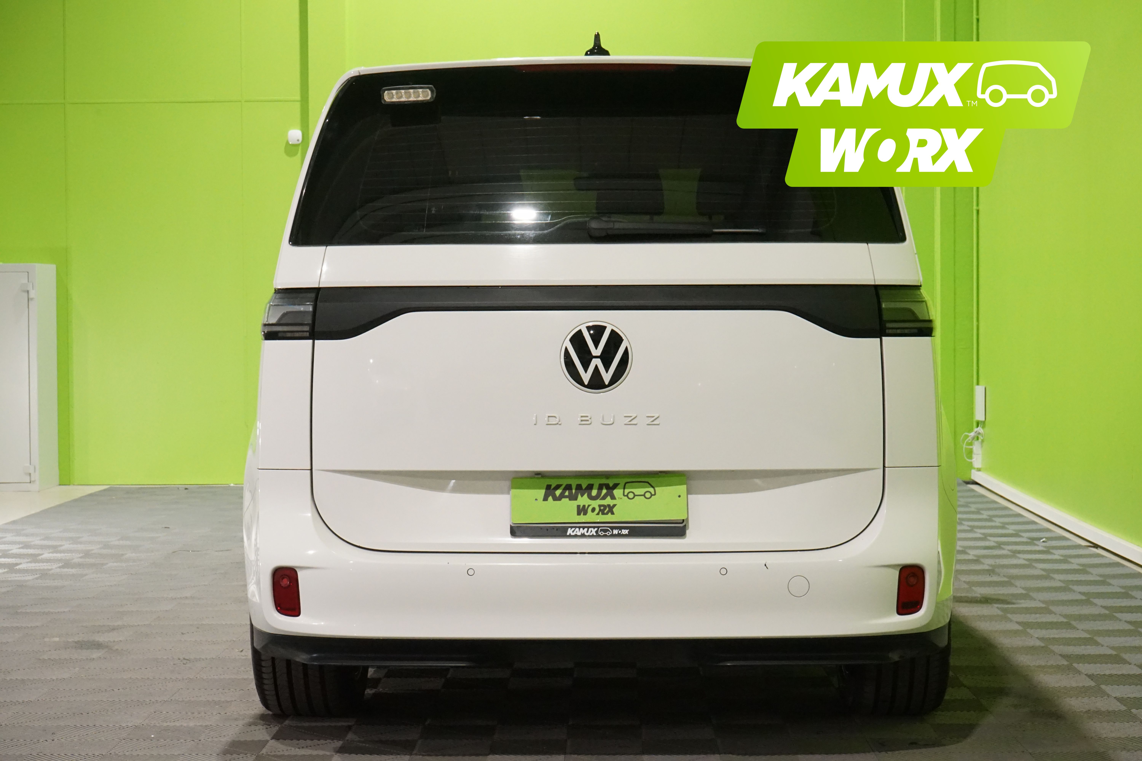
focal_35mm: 67
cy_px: 380
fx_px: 2125
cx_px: 571
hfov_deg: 30.1
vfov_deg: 20.3
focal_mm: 67
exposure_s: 1/50
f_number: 14
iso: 6400
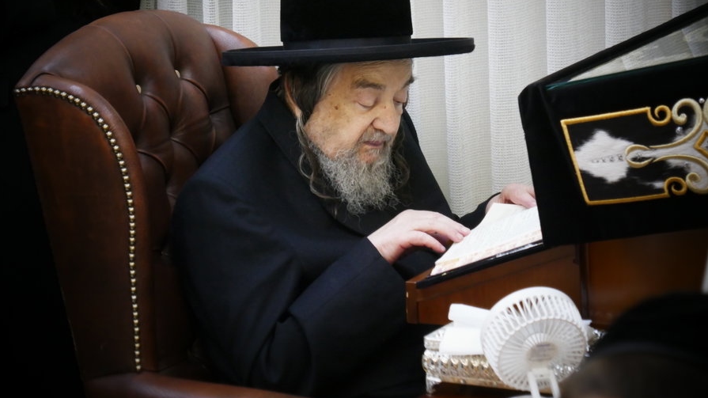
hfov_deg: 13.6
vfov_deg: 7.7
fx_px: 2966
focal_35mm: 158
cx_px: 353
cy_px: 170
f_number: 5.8
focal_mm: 54.8
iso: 1600
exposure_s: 1/80
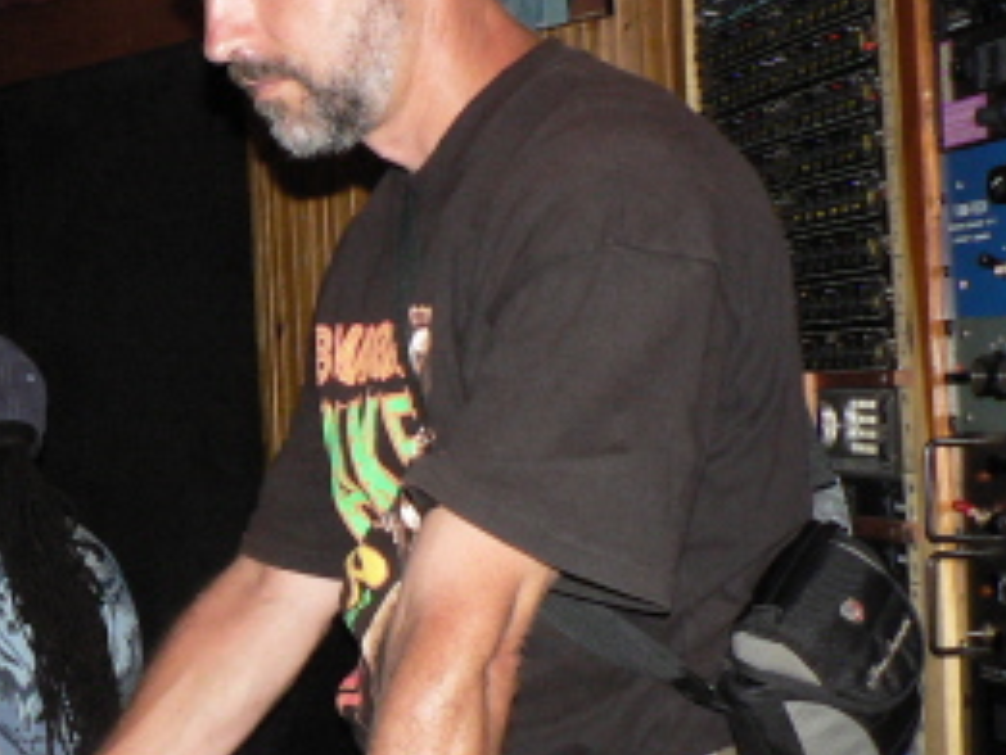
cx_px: 75
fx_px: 2210
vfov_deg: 19.4
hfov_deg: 24.8
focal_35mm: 76
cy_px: 487
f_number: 2.8
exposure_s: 1/60
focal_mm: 6
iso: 200
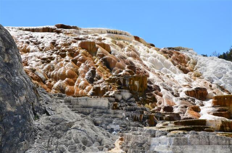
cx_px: 116
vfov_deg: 25.6
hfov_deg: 37.9
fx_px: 337
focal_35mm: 52
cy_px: 76
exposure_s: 1/500
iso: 200
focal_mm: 35
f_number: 11
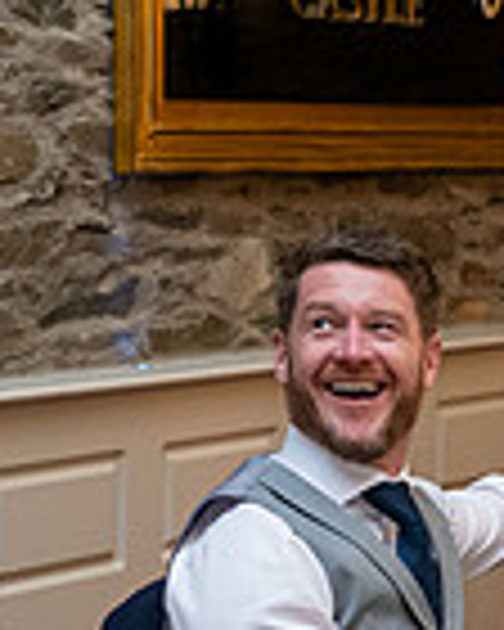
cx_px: 212
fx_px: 2760
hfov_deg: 10.4
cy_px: 385
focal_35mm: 148
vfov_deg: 13.0
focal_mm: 38
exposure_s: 1/160
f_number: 3.5
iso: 800
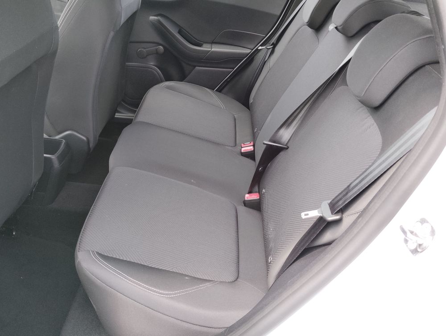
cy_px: 168
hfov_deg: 61.6
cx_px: 223
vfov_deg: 48.3
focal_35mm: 29
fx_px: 374
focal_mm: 4.25
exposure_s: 1/100
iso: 89
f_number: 1.8
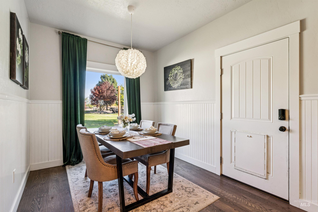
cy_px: 106
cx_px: 159
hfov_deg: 92.9
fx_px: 151
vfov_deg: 70.1
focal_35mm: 17
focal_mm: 17.1
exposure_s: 1/13
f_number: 13
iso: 400
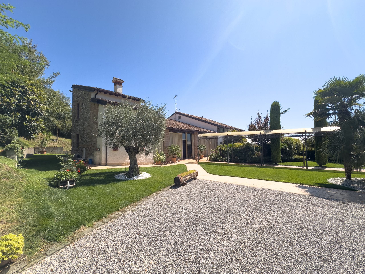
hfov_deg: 102.1
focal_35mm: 14
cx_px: 182
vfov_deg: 85.7
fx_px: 148
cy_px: 137
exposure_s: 1/1900
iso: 40
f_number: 2.2
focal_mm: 2.22
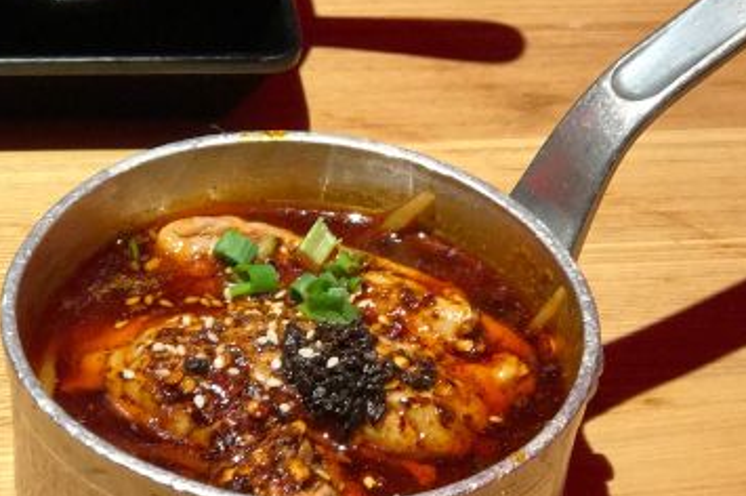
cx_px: 414
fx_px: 2422
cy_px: 224
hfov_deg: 17.5
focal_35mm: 117
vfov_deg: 11.7
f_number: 2.8
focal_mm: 6.6
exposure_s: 1/50
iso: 125
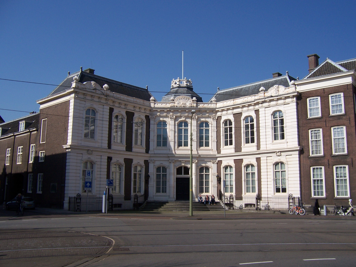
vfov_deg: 42.9
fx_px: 339
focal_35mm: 33
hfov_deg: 55.4
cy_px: 134
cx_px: 178
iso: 80
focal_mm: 5.5
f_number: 5.6
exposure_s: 1/750
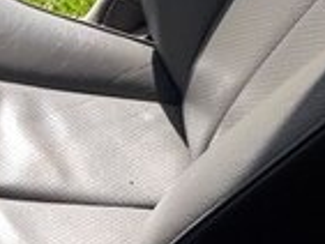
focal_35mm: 126
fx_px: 1184
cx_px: -332
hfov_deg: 13.4
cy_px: 397
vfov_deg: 11.2
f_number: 1.9
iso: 40
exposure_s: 1/782
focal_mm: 3.6
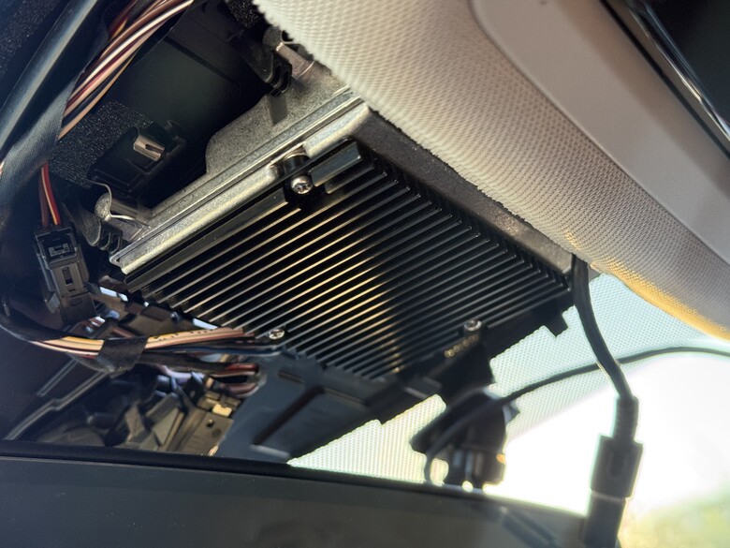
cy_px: 274
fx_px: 1012
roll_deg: +3.9
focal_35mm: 48
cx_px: 365
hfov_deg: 39.7
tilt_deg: +21.1
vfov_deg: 30.3
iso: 250
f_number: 1.78
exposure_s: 1/49
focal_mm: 6.76
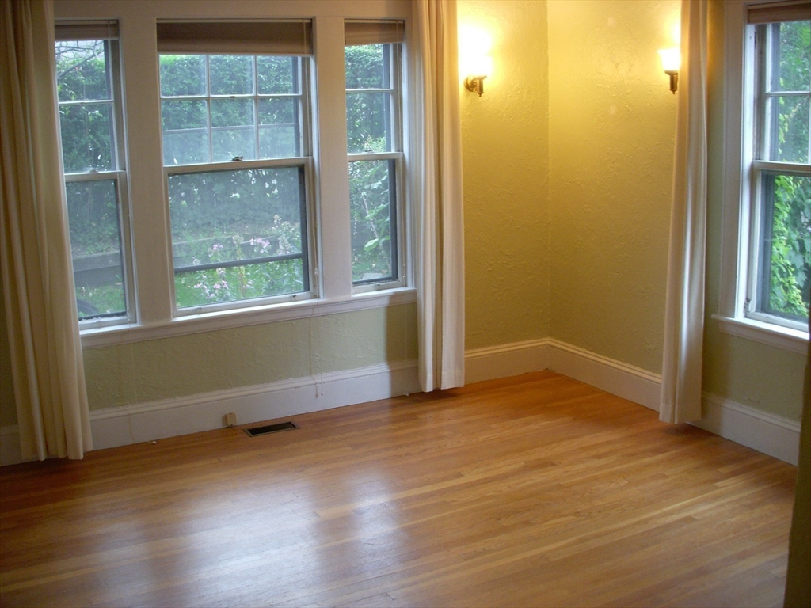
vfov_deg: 37.7
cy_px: 304
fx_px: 890
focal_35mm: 38
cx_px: 406
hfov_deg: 49.0
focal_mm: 6.3
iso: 200
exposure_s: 1/10
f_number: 3.3
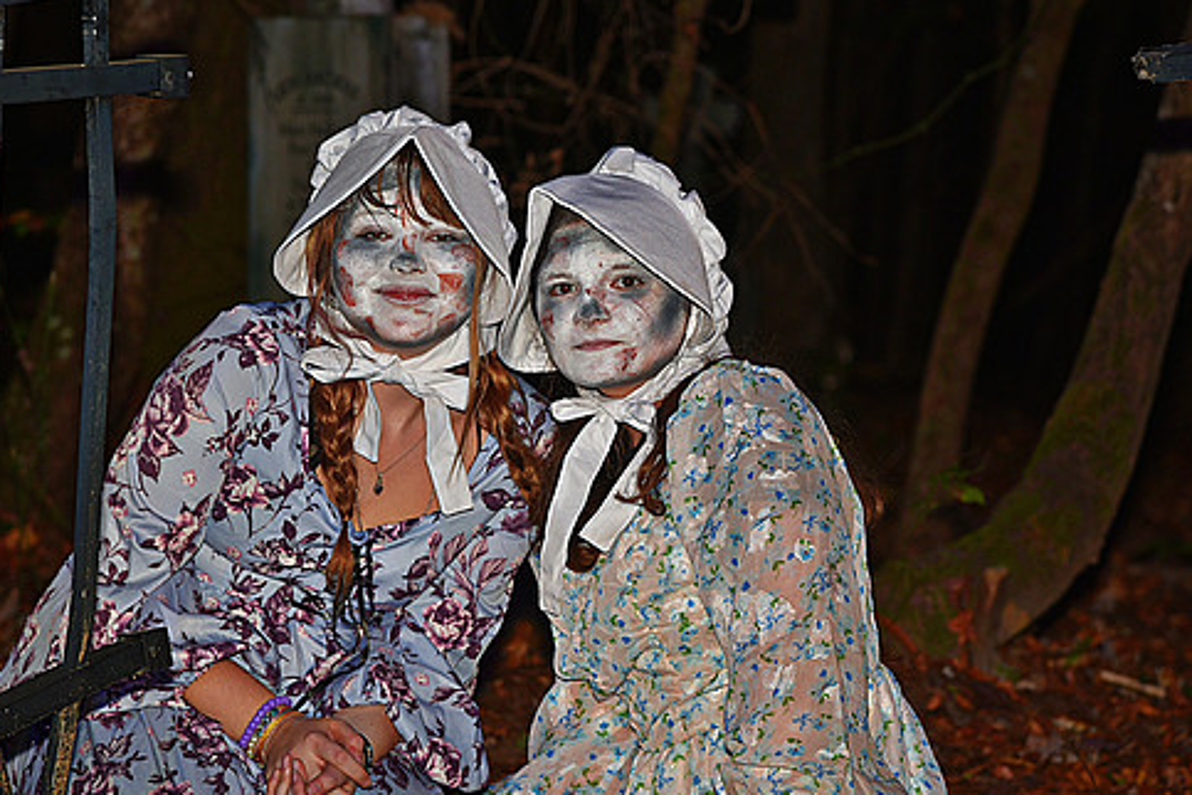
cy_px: 374
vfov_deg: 9.5
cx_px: 627
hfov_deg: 14.3
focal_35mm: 144
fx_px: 4768
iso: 400
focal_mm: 120
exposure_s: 1/60
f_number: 5.6
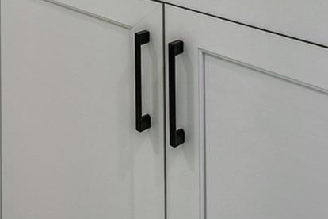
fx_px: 528
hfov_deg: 28.3
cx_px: -100
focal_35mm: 58
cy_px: -188
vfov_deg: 18.0
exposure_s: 1/15
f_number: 7.1
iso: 100
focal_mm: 10
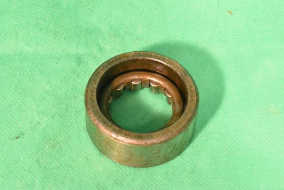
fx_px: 651
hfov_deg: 24.6
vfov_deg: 16.6
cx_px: 142
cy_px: 95
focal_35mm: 82
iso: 9000
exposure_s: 1/100
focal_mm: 55
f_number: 18
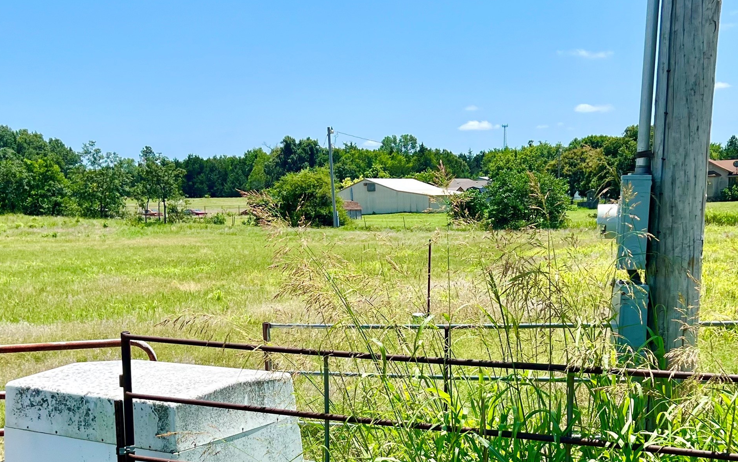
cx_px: 370
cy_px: 260
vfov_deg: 44.5
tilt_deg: -12.0
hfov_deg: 66.5
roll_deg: +1.9
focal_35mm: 28
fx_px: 563
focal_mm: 5.7
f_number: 1.5
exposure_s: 1/3460
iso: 50
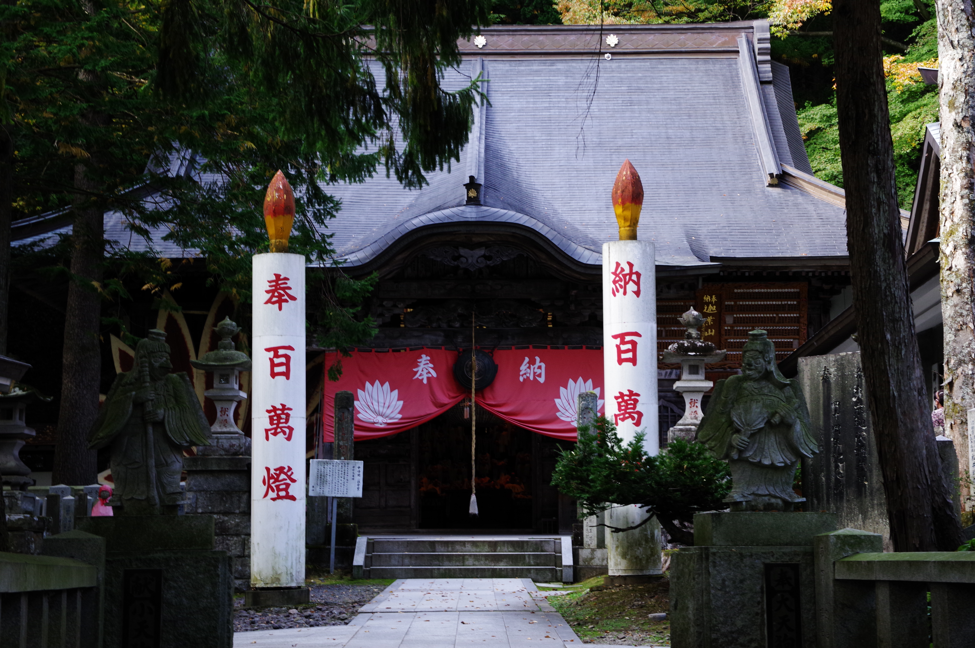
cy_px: 324
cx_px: 488
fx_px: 1826
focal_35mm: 68
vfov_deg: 20.1
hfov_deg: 29.9
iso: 800
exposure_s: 1/60
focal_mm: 45
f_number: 8
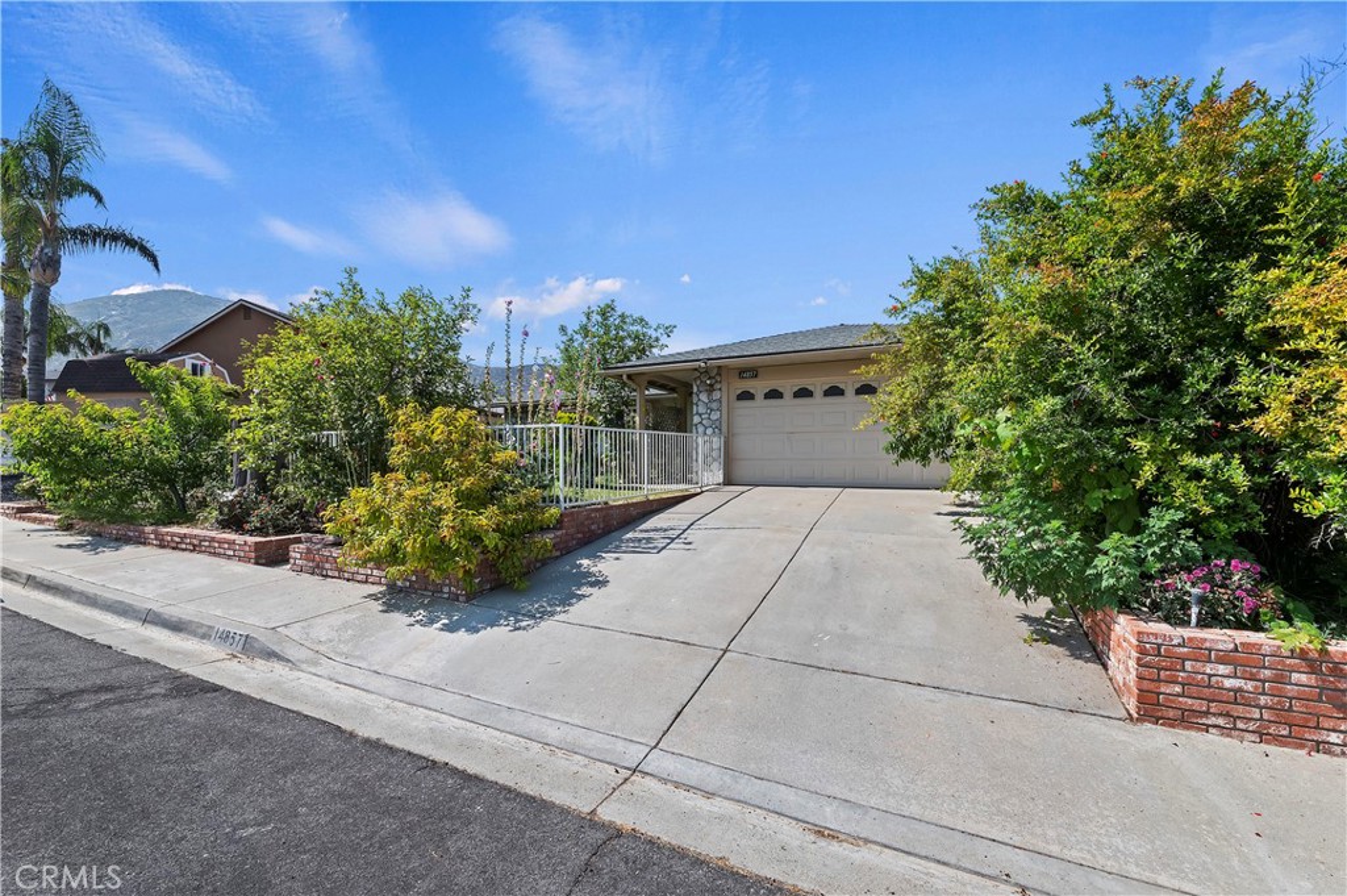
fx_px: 523
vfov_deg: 81.1
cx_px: 674
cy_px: 448
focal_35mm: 14
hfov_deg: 104.3
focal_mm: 14
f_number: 22
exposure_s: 1/160
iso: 500
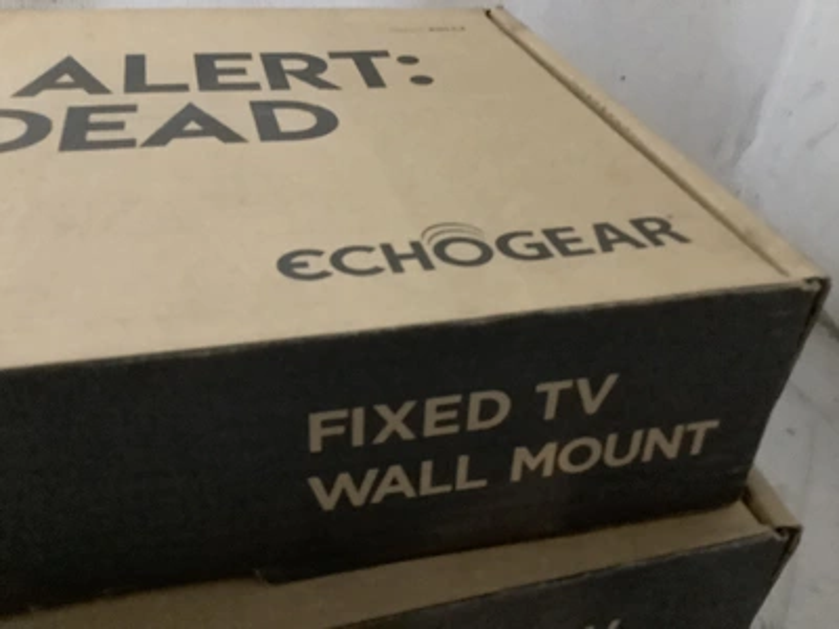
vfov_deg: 45.4
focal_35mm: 31
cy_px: 314
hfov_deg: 58.4
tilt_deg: -35.4
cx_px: 420
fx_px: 751
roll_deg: -6.5
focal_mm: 3.3
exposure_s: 1/17
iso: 640
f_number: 2.4
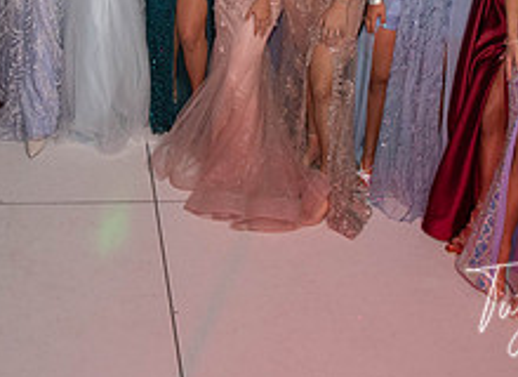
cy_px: -112
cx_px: 107
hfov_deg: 27.9
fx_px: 1021
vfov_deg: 19.3
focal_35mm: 69
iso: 1250
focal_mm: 24
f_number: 6.3
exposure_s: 1/125
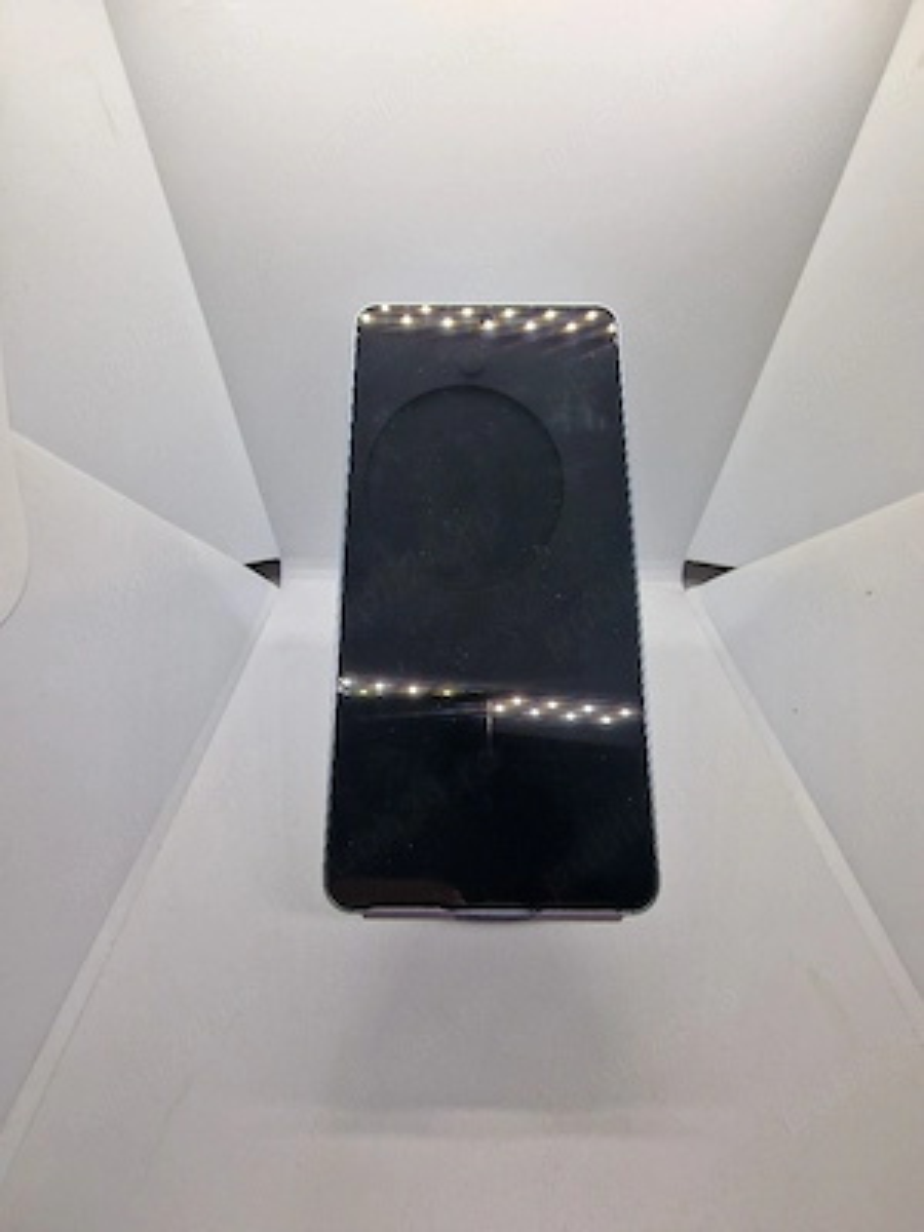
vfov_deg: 106.2
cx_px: 462
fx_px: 463
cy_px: 616
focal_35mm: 13
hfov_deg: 89.9
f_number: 2.2
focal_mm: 2.2
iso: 50
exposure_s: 1/164
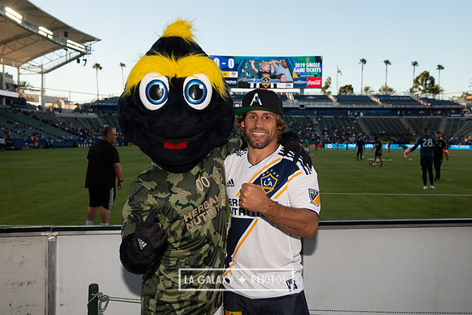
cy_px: 158
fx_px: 498
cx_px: 236
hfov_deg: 50.7
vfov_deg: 35.1
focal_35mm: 38
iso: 800
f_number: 7.1
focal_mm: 38
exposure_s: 1/640
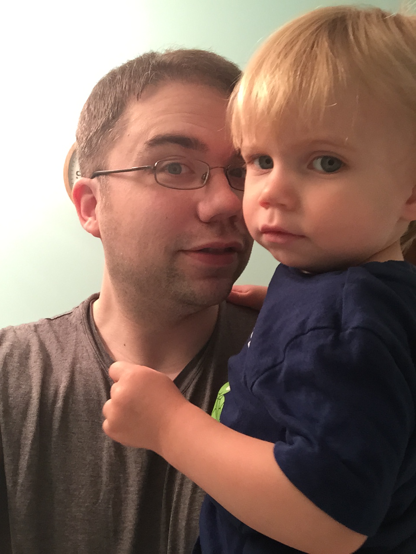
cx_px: 208
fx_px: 497
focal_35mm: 31
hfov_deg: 45.4
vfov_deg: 58.4
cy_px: 277
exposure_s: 1/30
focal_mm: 2.65
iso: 160
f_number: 2.2
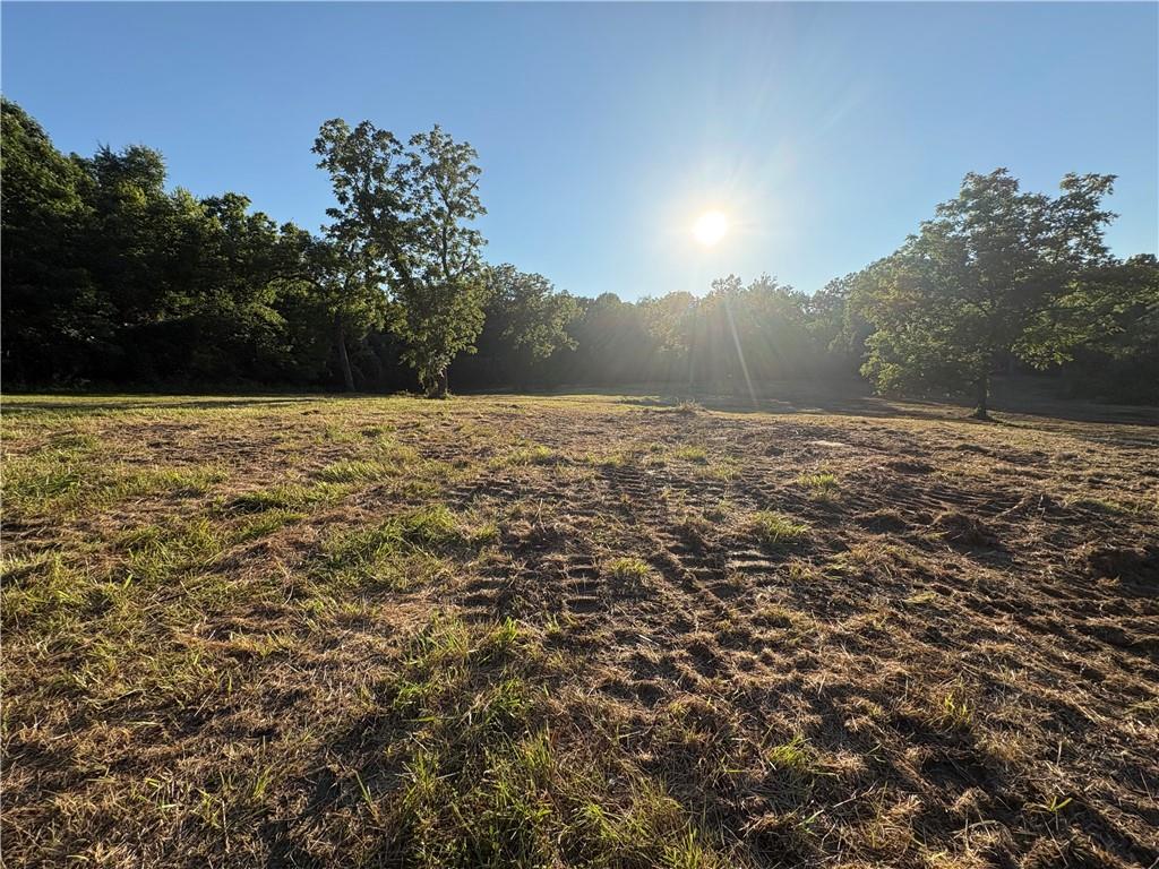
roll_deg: +4.2
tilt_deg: -10.1
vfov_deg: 85.7
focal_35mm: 14
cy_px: 434
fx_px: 469
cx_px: 580
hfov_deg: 102.1
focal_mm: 2.22
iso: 64
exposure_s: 1/1506
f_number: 2.2
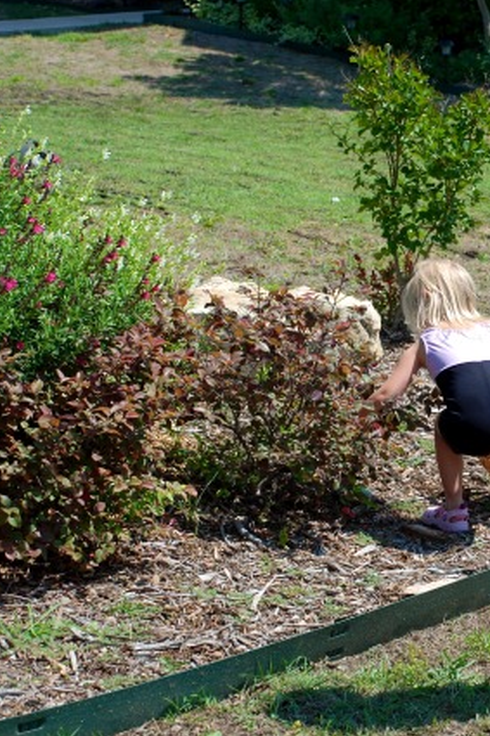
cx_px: 447
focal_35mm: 113
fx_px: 2309
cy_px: 367
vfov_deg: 18.1
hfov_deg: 12.0
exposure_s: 1/200
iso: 100
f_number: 7.1
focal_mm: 50
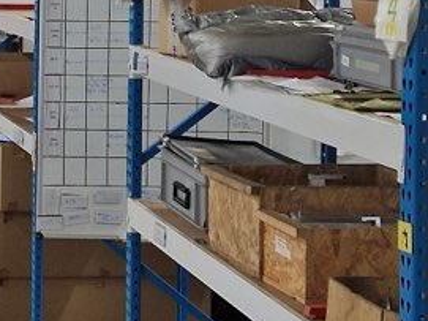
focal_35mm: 119
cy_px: -33
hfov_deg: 15.1
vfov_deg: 12.2
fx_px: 1471
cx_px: -259
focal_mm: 5.4
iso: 250
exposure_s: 1/100
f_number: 1.8
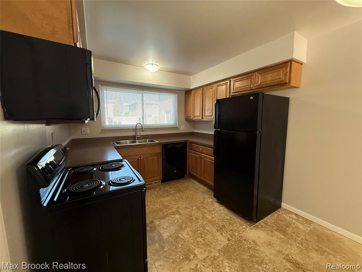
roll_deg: +0.2
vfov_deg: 85.7
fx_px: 146
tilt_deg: -5.6
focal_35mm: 14
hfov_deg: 102.1
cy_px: 136
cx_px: 181
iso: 320
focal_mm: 2.22
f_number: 2.2
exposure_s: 1/120
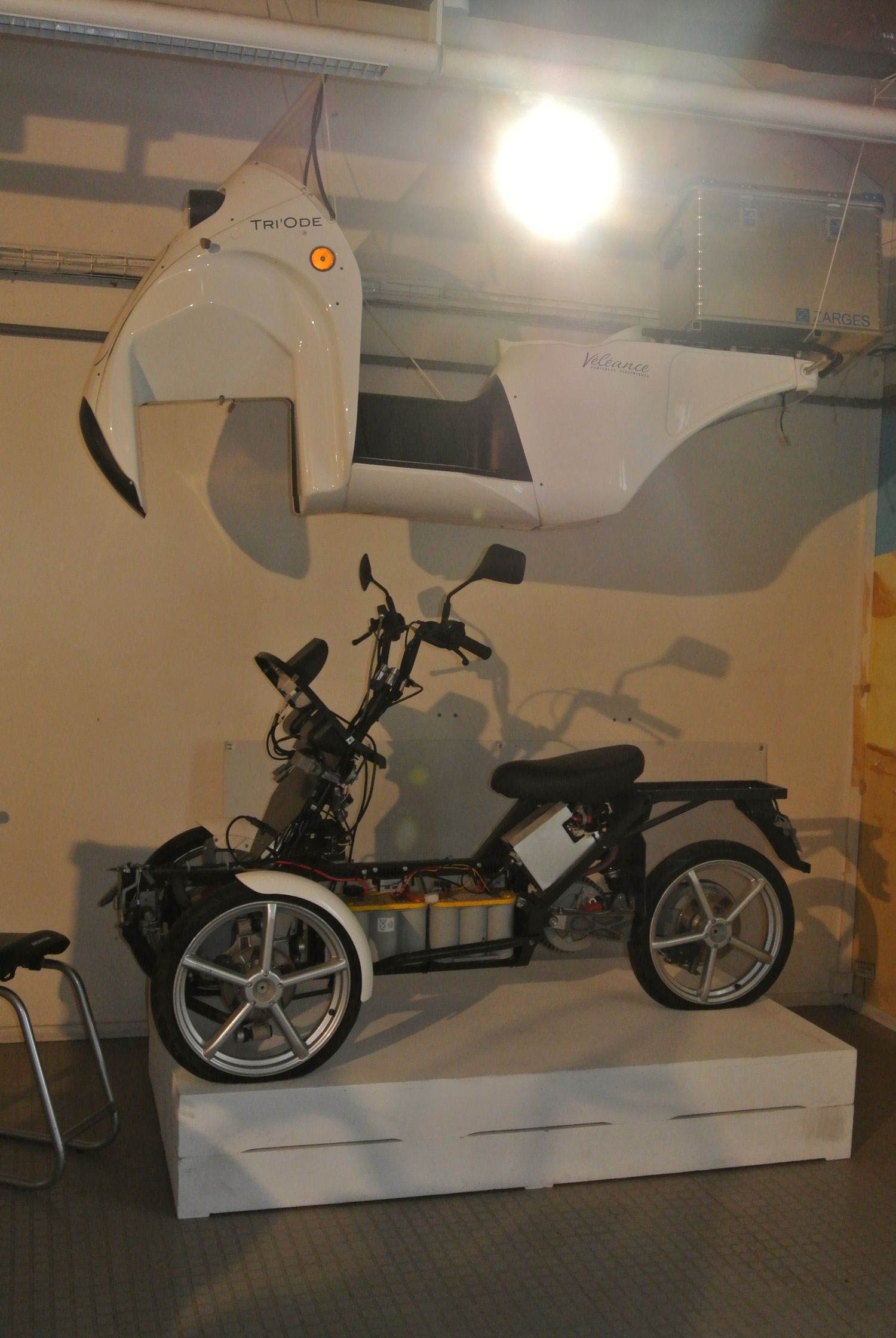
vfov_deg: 51.8
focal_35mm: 37
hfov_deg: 36.0
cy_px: 669
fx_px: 1377
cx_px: 448
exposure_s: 1/60
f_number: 4
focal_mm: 14
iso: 800
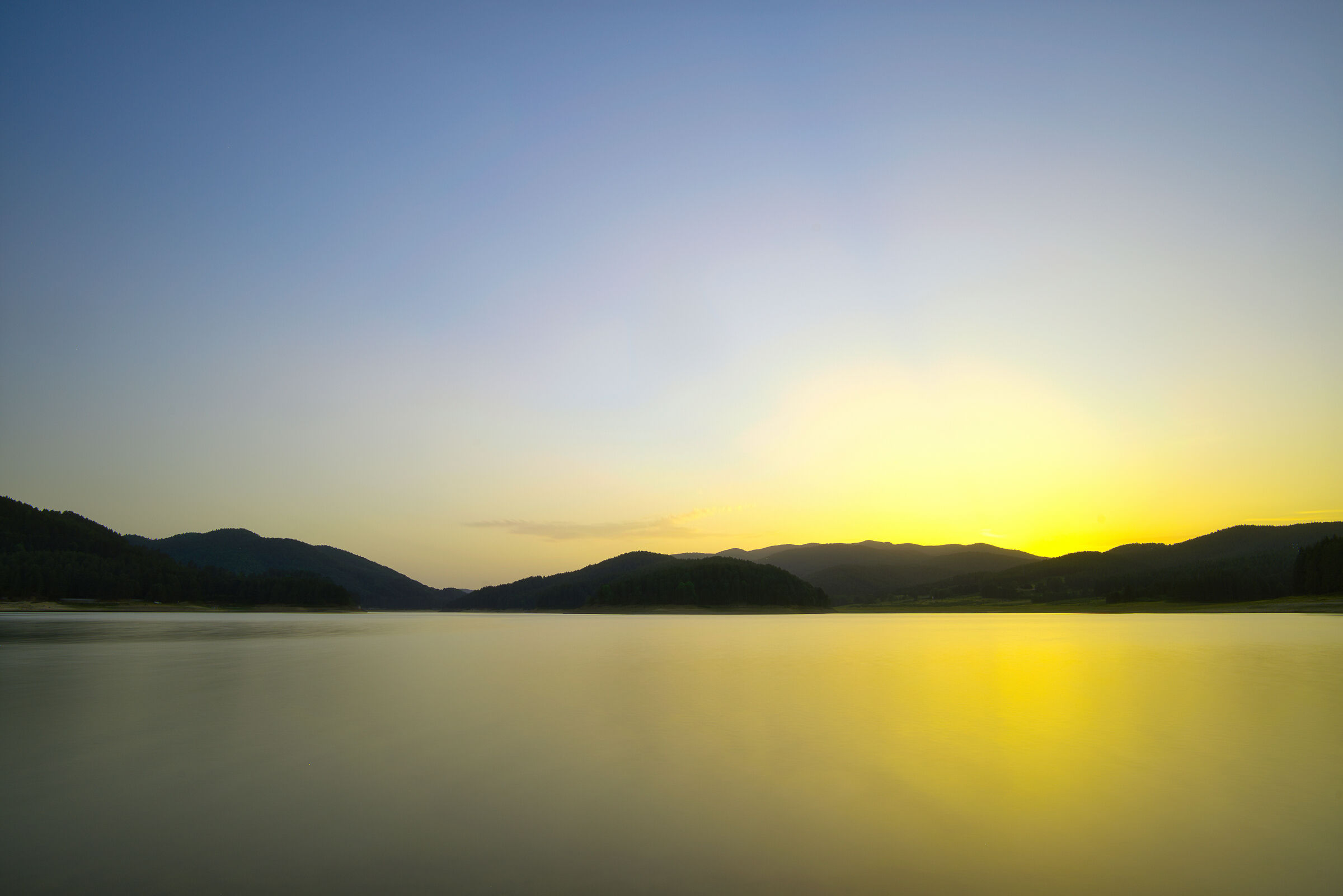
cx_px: 672
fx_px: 746
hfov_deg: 84.0
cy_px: 448
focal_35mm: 20
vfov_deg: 61.9
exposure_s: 60
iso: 64
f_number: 11
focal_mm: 20
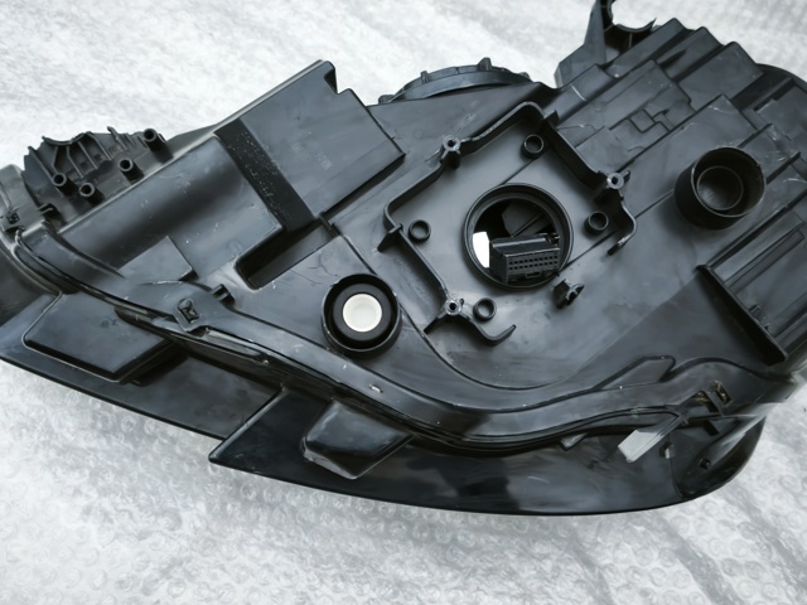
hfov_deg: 52.6
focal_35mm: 35
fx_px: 816
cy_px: 302
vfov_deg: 40.7
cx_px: 404
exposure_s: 1/60
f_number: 1.7
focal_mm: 5.35
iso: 800
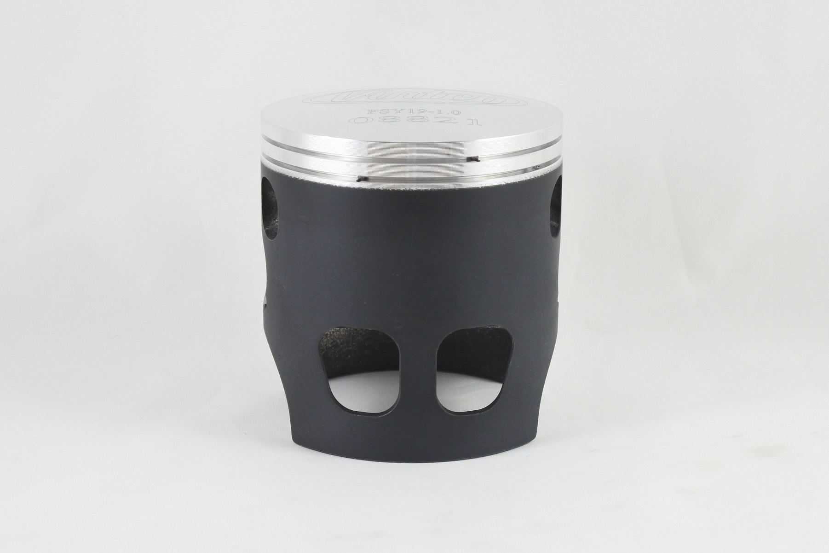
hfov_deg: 37.5
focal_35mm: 53
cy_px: 276
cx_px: 414
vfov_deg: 25.5
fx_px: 1220
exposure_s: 1/125
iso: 720
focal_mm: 19.7
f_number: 4.5
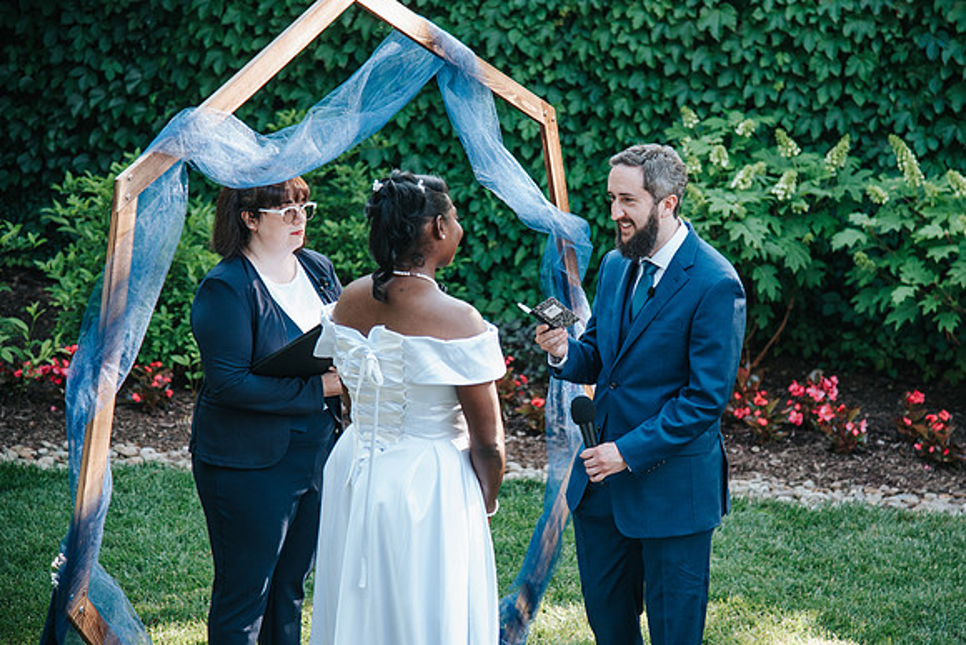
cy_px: 322
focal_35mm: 109
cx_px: 540
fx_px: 2938
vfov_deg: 12.5
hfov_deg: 18.7
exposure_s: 1/250
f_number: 4
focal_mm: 98
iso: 640
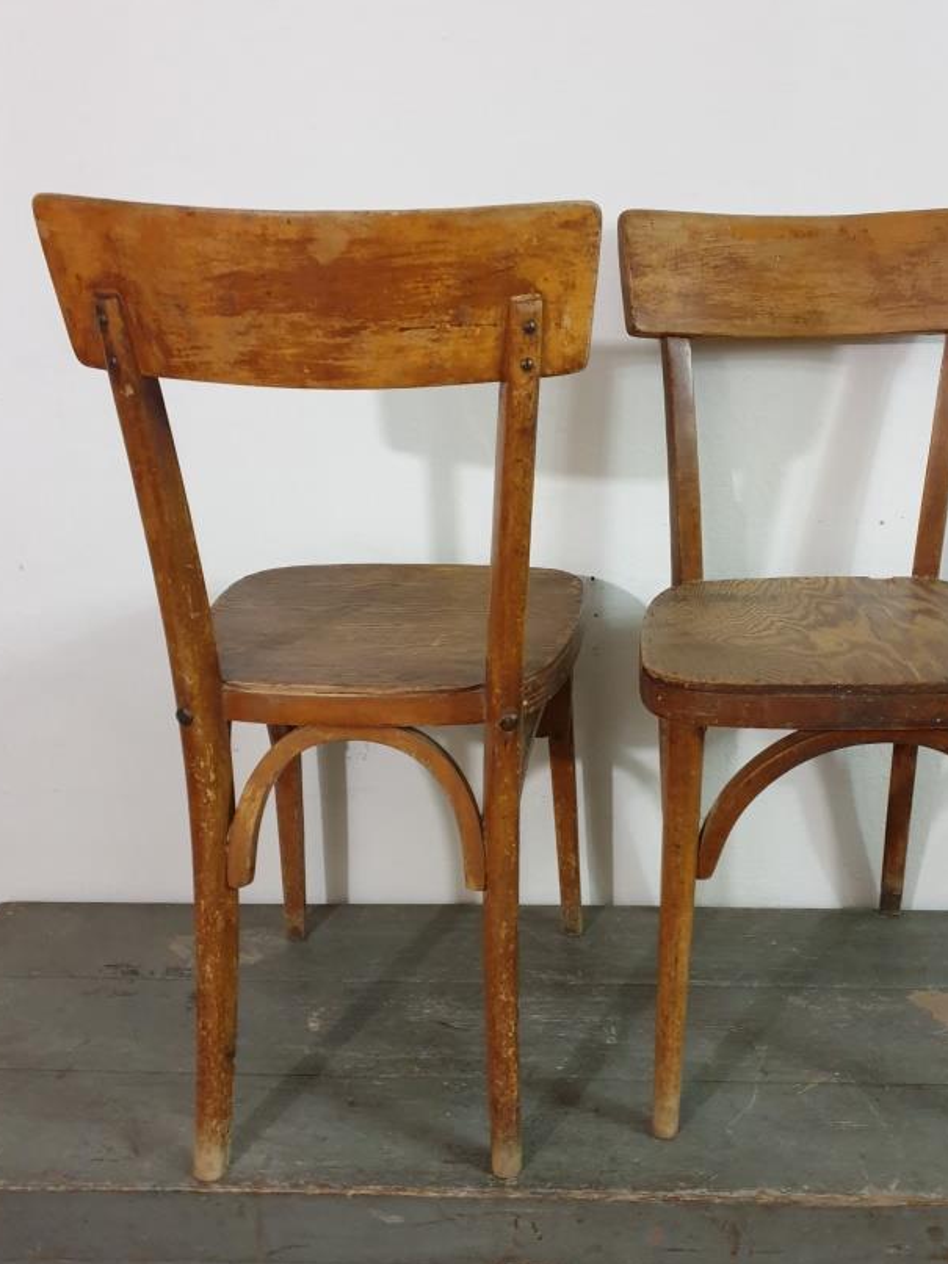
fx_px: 1205
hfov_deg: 42.7
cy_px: 694
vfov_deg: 55.3
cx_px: 580
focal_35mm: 33
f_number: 1.5
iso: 250
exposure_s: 1/25
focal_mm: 4.3
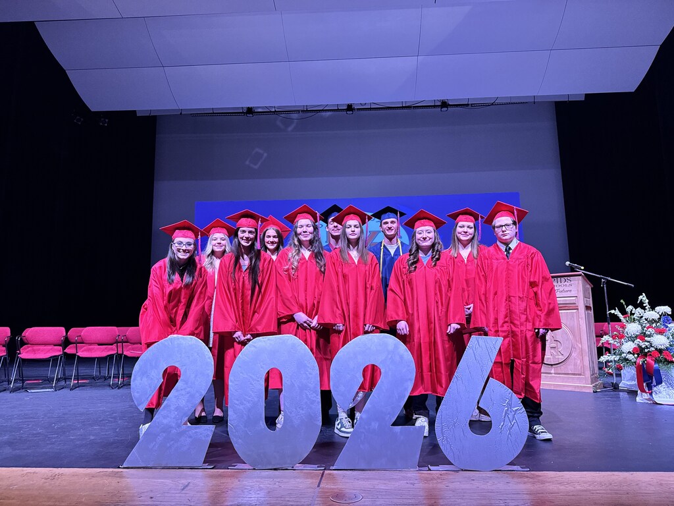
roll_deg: +0.0
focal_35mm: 24
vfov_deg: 56.8
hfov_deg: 71.6
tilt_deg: +9.6
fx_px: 467
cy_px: 253
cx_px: 337
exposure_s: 1/60
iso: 250
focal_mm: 6.76
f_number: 1.78
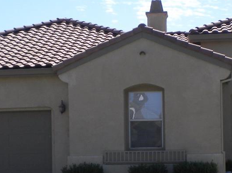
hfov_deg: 19.6
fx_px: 670
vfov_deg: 14.6
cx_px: 139
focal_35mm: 100
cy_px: 151
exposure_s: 1/730
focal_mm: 6.3
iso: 80
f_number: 4.6
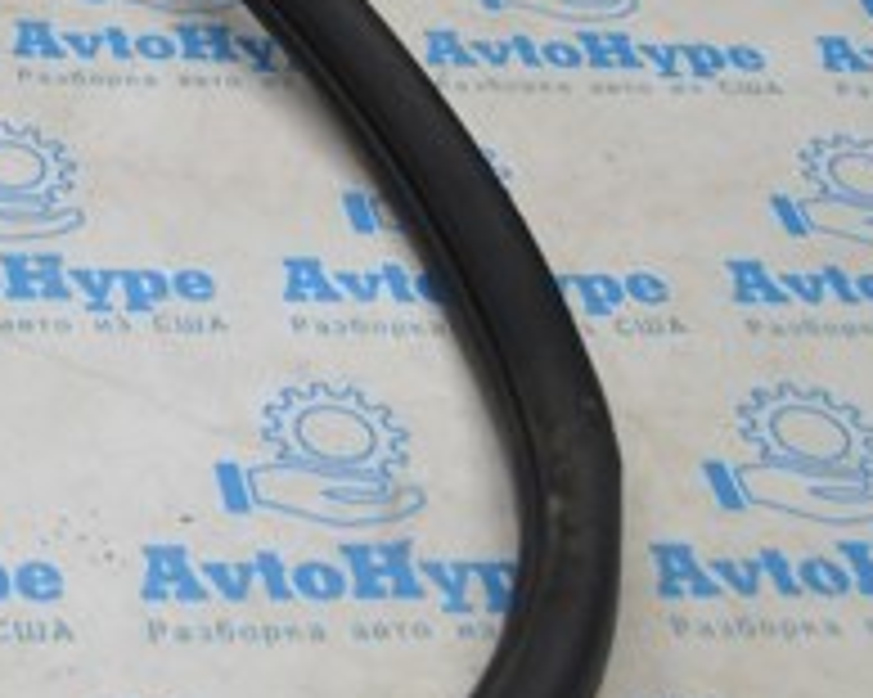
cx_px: -292
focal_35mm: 102
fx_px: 2634
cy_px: -50
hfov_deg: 17.5
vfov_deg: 14.8
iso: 400
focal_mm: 22
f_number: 5
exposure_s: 1/100
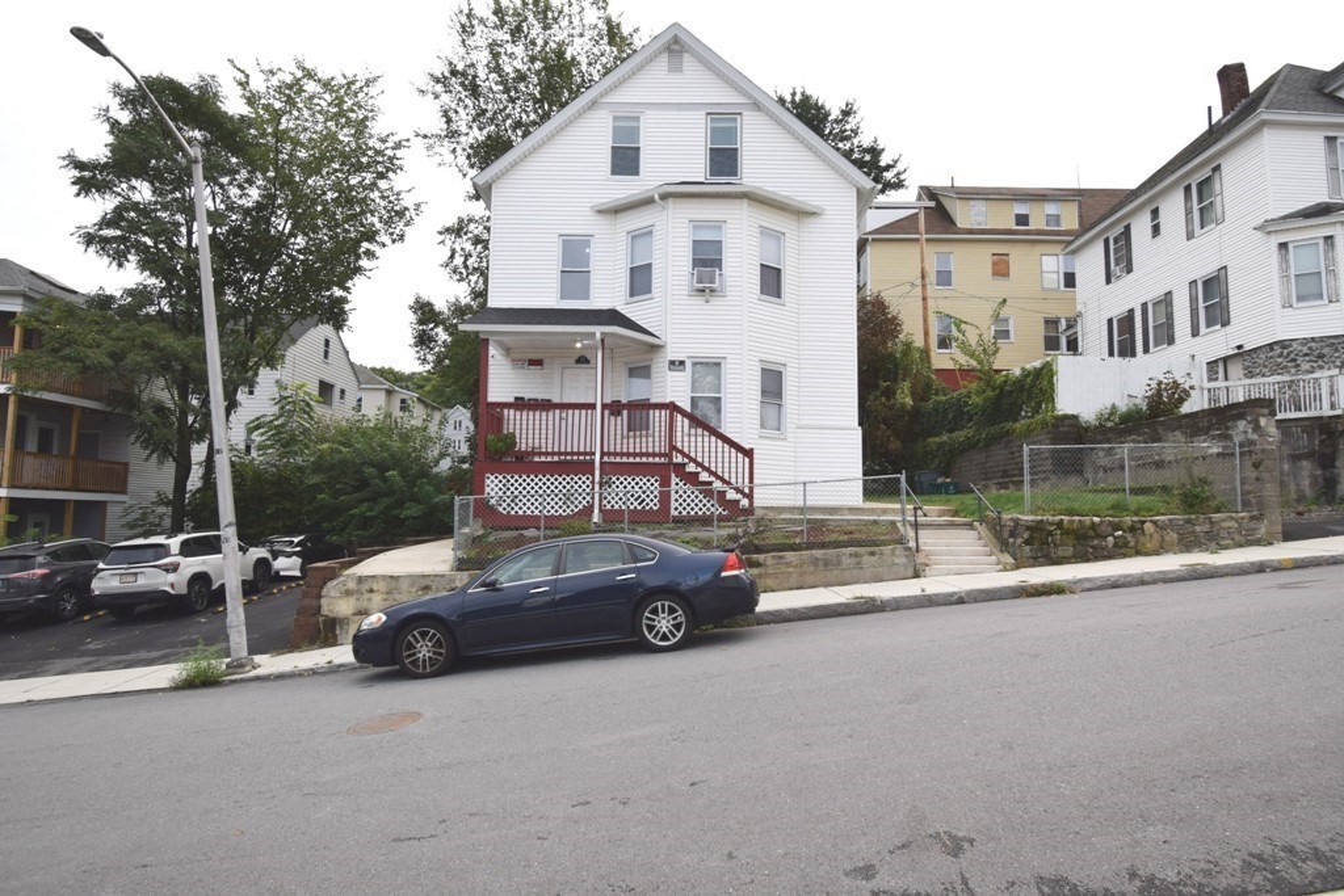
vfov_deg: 59.5
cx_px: 672
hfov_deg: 81.2
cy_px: 448
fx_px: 784
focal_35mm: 21
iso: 200
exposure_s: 1/250
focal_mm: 14
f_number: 8
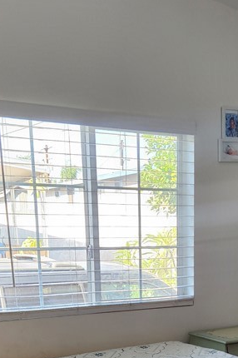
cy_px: 355
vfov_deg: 32.4
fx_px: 566
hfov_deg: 23.6
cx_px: 162
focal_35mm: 57
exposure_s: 1/180
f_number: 1.8
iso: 160
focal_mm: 5.4
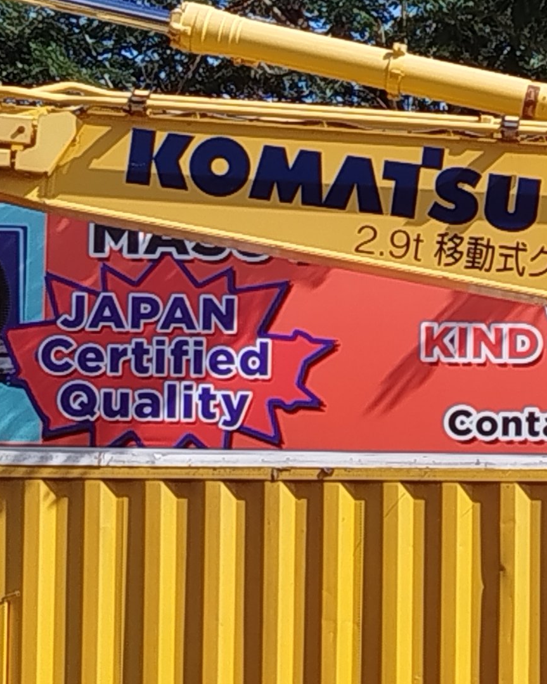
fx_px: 4028
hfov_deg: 7.6
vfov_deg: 9.7
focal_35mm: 199
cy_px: 450
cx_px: 856
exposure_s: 1/973
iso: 50
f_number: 1.7
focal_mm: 5.31
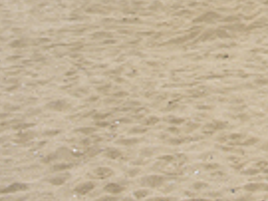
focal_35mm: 101
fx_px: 781
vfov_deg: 13.3
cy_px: -150
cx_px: 534
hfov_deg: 15.6
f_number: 11
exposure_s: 1/500
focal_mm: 24
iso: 64
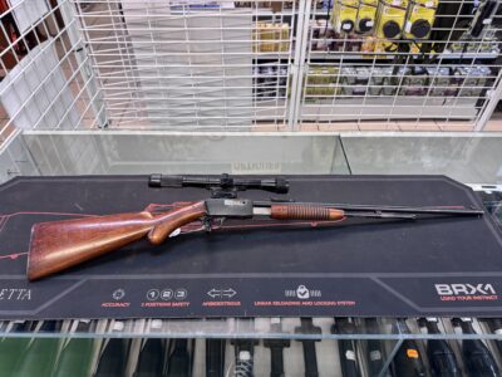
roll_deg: +0.4
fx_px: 348
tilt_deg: -43.1
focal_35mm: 24
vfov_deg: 56.8
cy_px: 188
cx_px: 251
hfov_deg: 71.6
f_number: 1.78
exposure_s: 1/50
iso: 160
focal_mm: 6.76
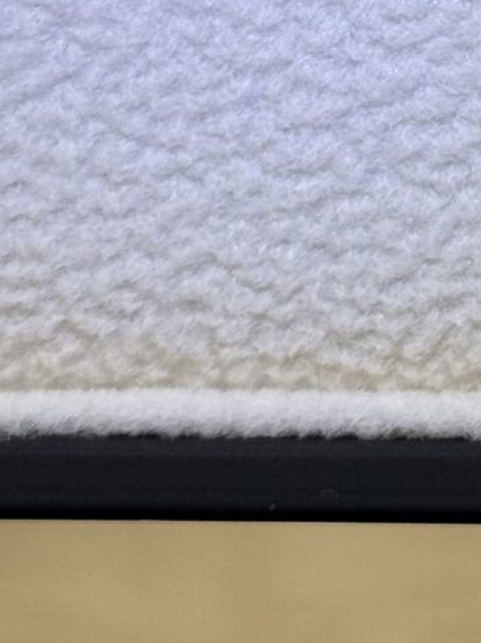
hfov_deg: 5.9
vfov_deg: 7.7
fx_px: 4654
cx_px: 662
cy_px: -323
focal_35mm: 251
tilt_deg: -47.7
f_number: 1.78
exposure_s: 1/100
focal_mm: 6.76
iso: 50
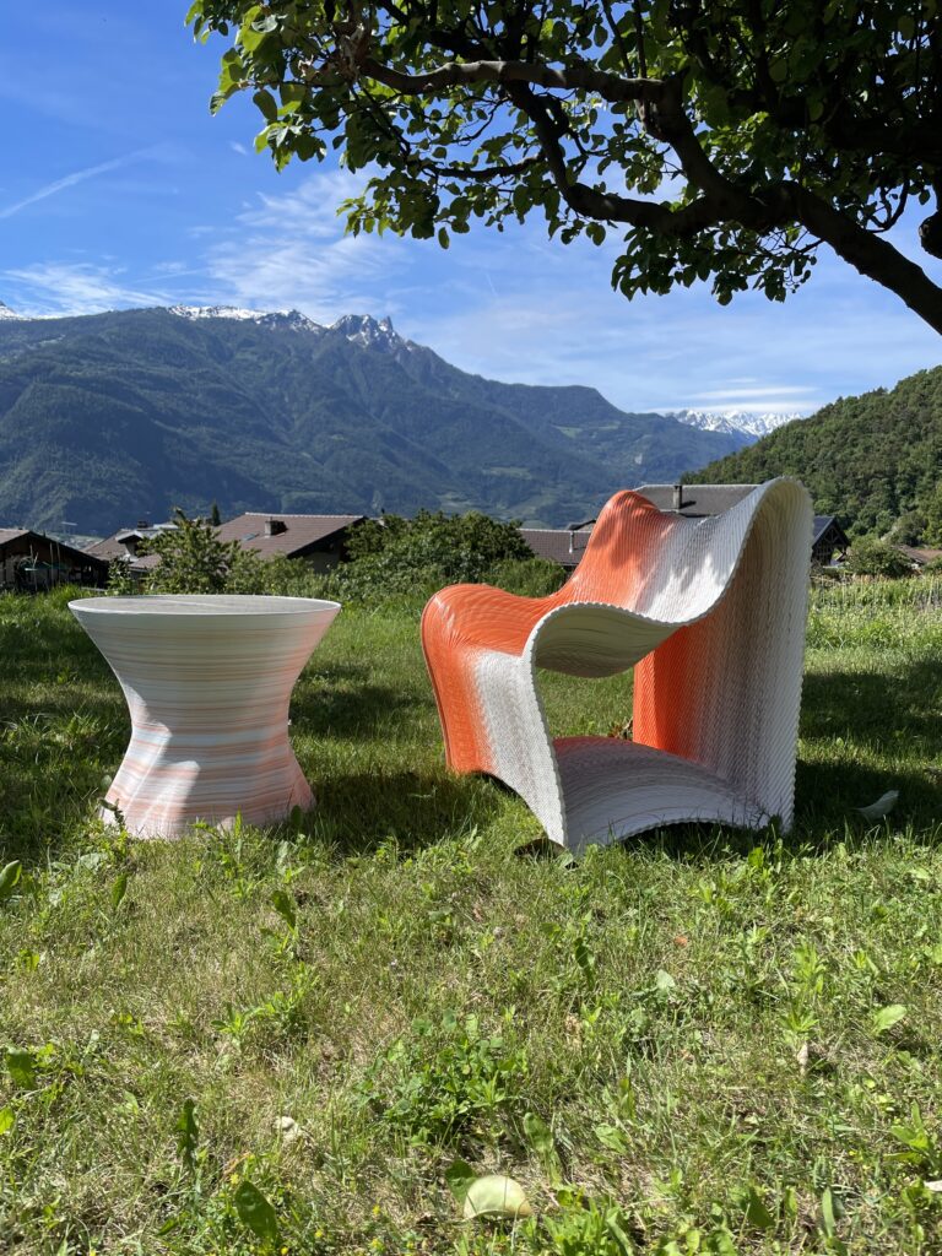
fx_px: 943
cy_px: 628
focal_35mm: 26
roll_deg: -0.4
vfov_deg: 67.3
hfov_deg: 53.1
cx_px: 471
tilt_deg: -6.2
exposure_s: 1/2747
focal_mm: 4.2
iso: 32
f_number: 1.6
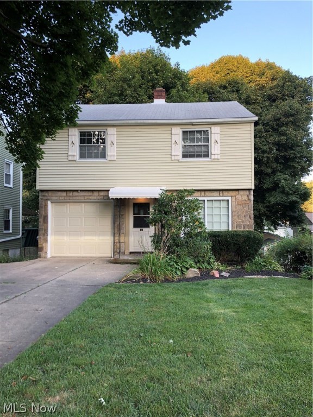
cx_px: 156
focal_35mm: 28
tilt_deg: +2.6
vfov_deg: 63.4
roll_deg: +1.5
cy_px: 208
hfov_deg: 49.7
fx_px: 338
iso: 40
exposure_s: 1/120
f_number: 1.8
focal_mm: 3.99
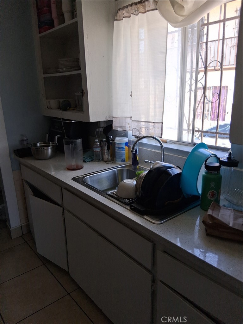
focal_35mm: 26
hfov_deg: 53.1
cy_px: 162
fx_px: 243
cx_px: 122
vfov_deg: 67.3
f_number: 1.8
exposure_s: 1/100
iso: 50
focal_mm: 3.98
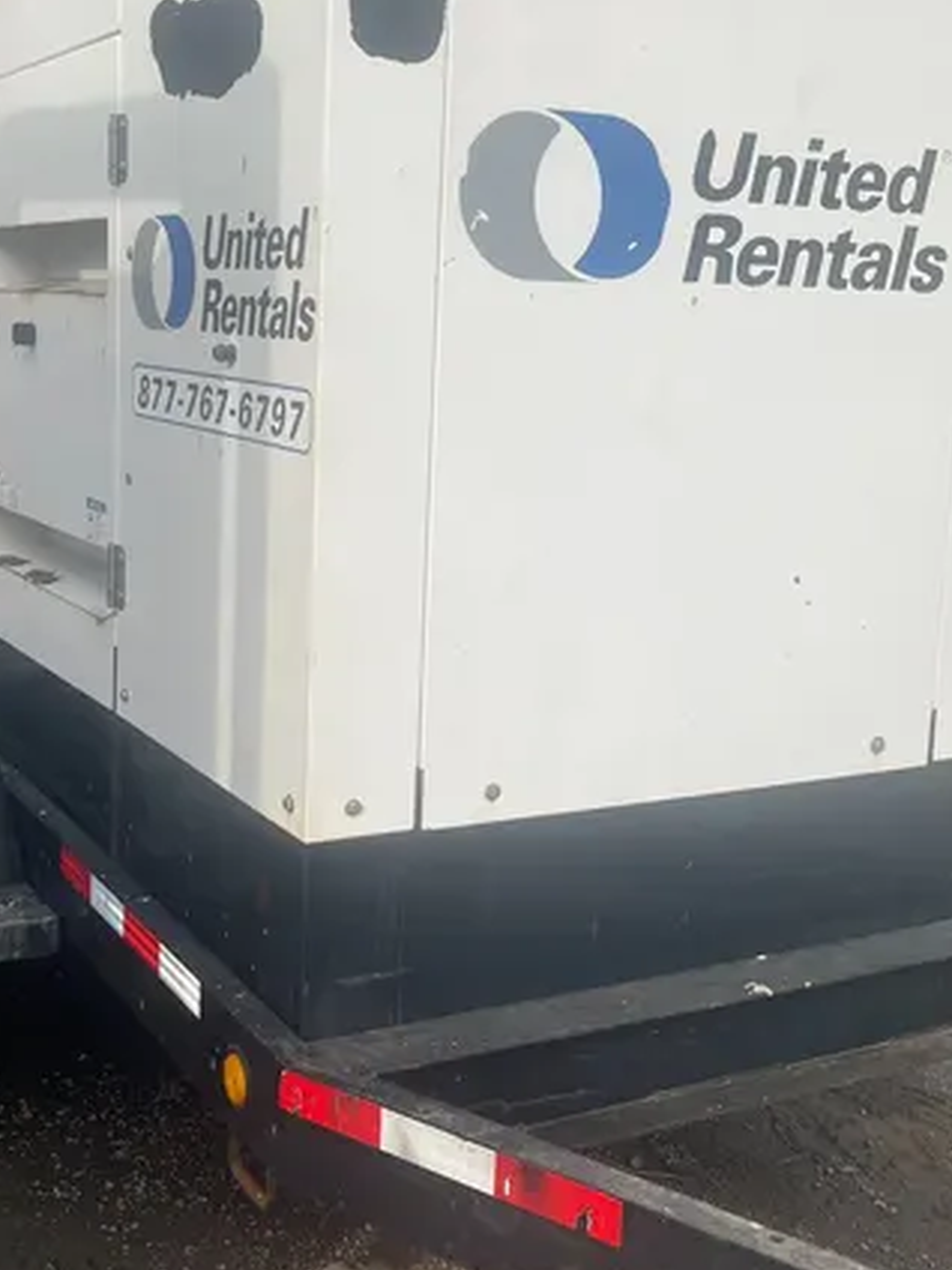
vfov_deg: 42.0
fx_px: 1650
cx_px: 356
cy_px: 541
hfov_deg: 32.0
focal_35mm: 45
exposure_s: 1/2137
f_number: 1.6
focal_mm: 5.1
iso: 50
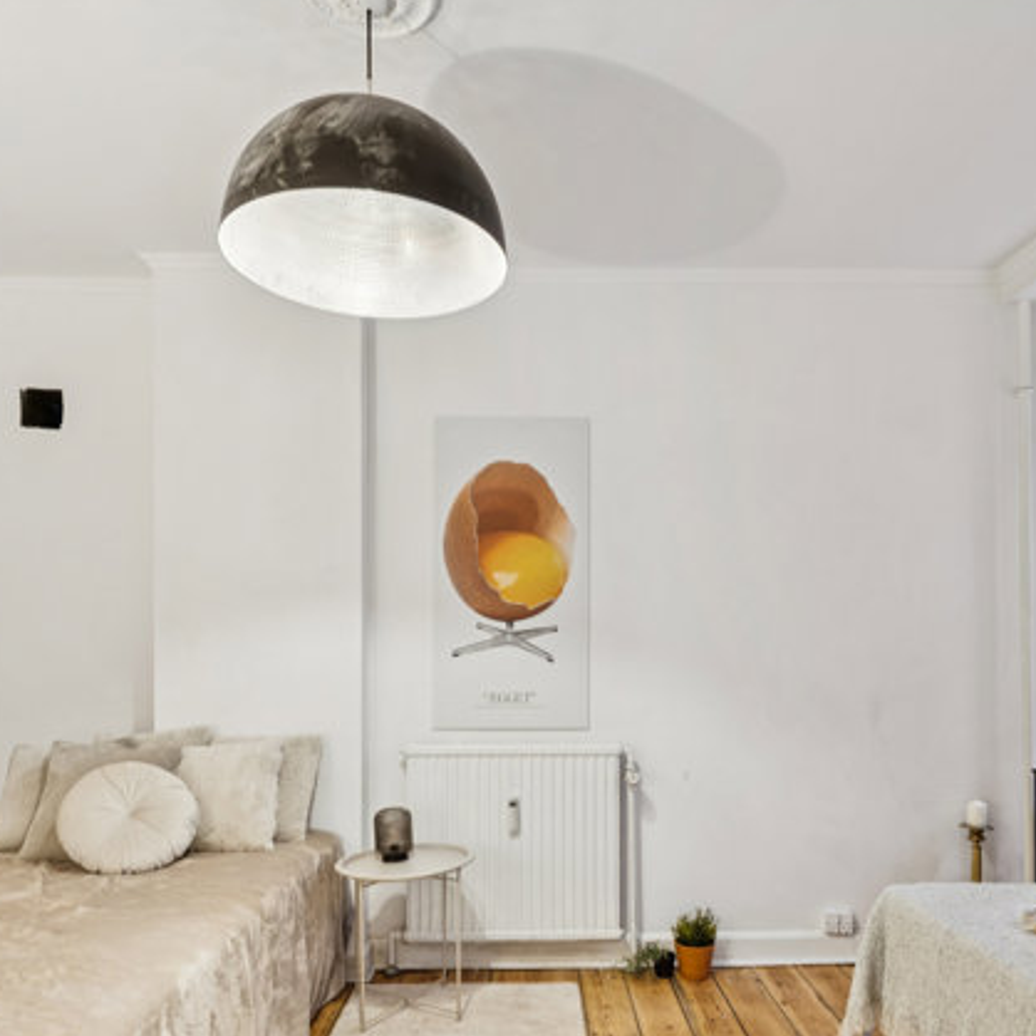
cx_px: 538
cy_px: 648
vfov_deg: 60.1
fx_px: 880
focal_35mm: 26
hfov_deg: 60.9
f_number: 8
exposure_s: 1.3
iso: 125
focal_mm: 16
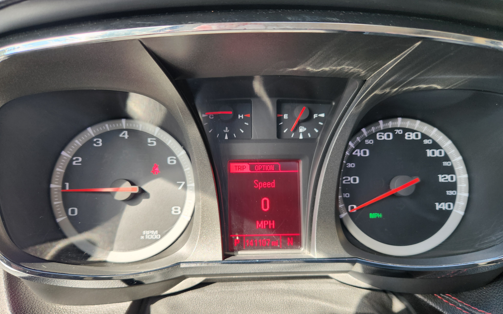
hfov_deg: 72.5
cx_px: 253
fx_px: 343
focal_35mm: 25
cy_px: 184
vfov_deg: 49.1
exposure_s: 1/120
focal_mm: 5.4
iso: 50
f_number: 1.8
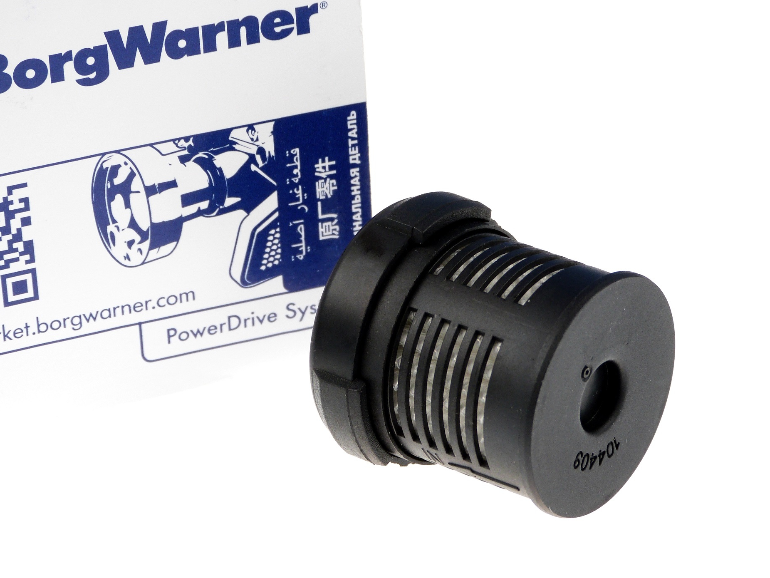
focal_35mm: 148
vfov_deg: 10.0
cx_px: 379
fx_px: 3293
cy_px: 294
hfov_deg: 13.3
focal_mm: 24.6
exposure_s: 1/80
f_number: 3.6
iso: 100
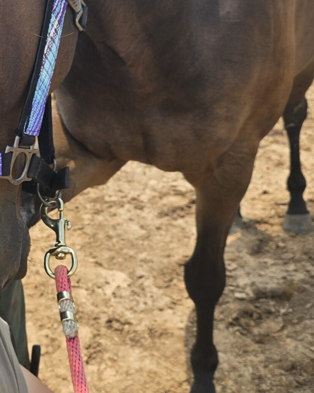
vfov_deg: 33.5
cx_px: 8
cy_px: 218
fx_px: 650
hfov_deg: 25.9
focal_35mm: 56
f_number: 1.7
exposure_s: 1/414
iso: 12
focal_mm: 6.3
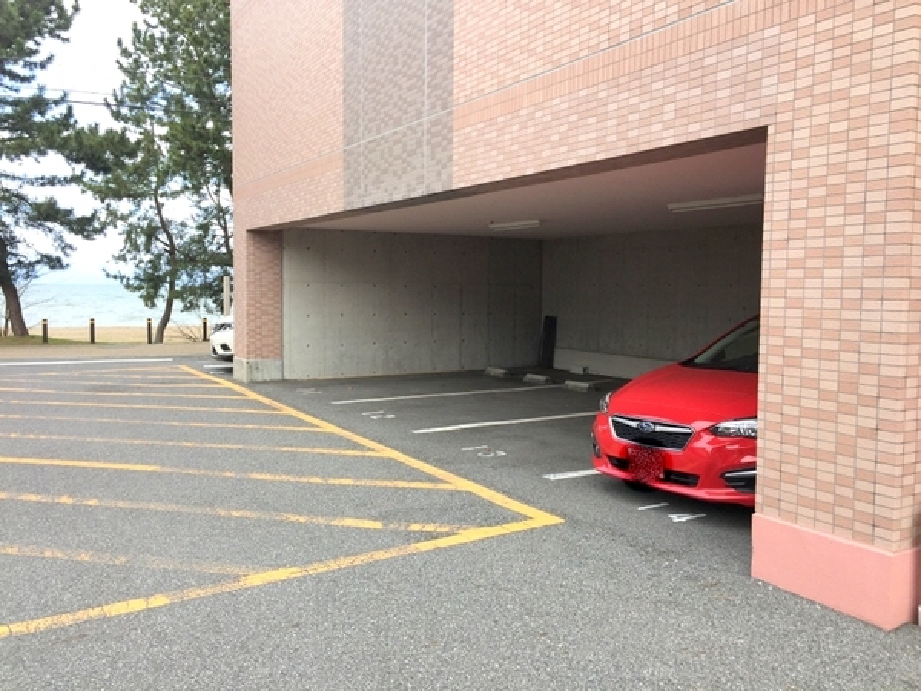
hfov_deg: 61.7
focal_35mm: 29
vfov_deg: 48.2
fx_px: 772
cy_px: 346
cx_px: 460
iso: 32
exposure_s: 1/494
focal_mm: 4.15
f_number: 2.2
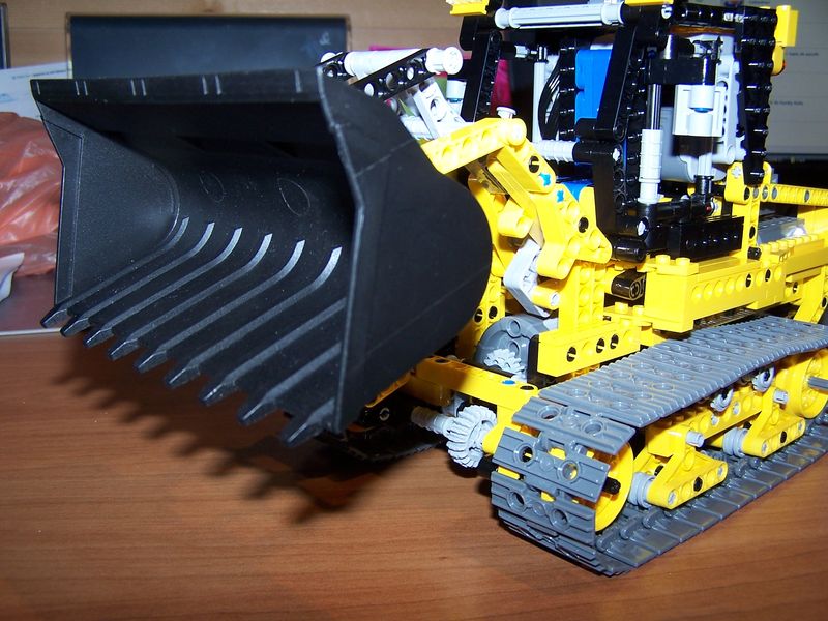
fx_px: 909
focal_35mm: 38
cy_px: 310
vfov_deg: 37.7
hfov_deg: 49.0
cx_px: 414
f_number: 2.8
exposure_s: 1/60
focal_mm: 6.3
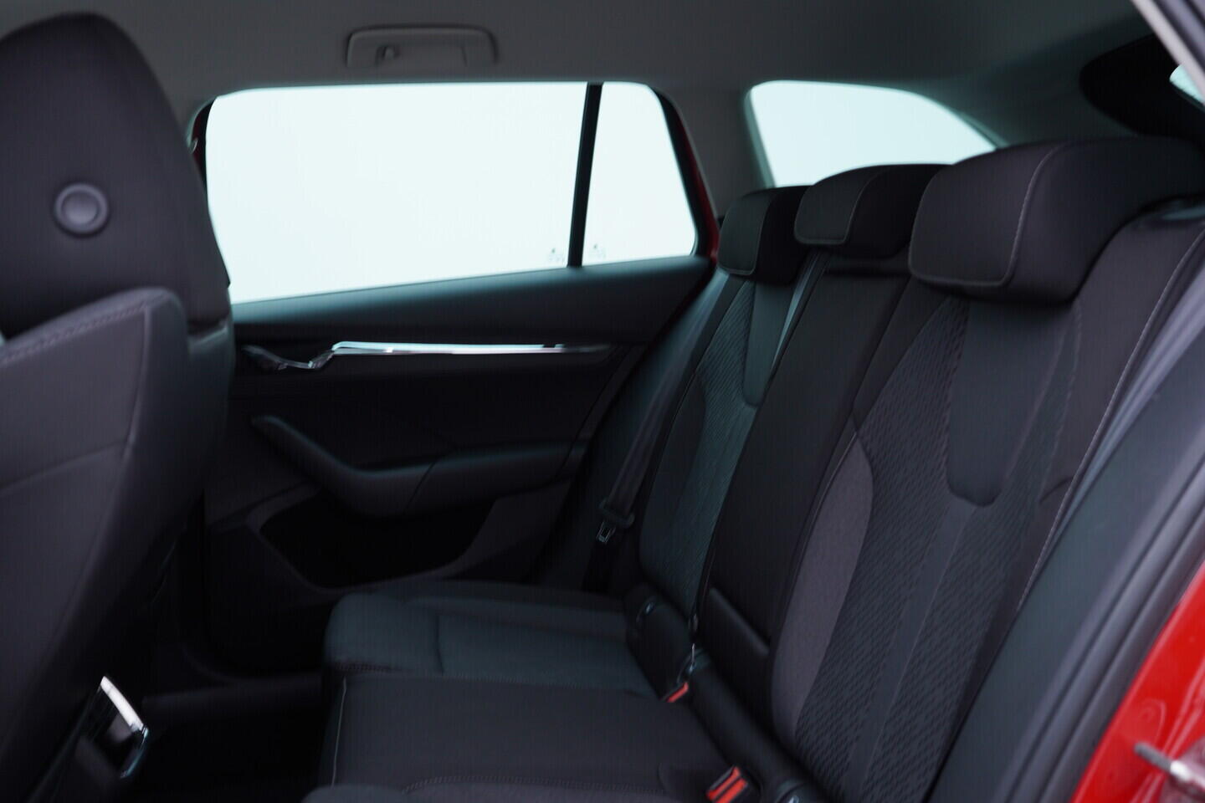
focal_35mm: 36
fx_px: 1205
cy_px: 402
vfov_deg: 36.9
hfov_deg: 53.1
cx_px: 602
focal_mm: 24
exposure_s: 1/40
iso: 160
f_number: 2.8
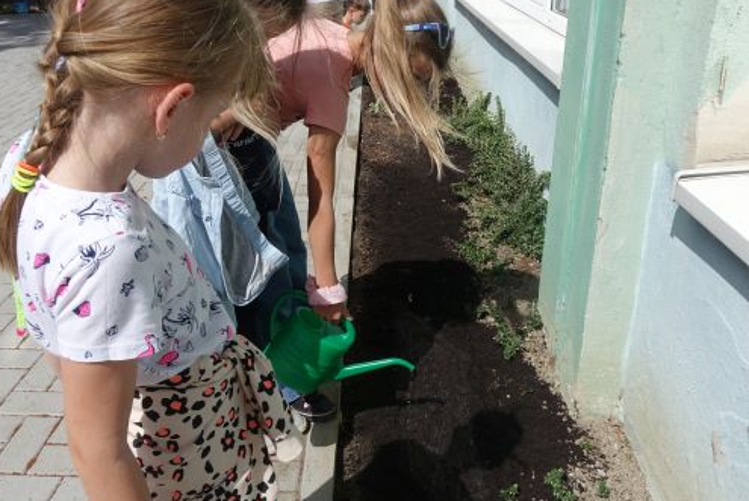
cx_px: 374
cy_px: 257
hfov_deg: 60.2
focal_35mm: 31
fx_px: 646
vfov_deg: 42.4
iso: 125
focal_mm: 8.8
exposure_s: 1/800
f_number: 5.6
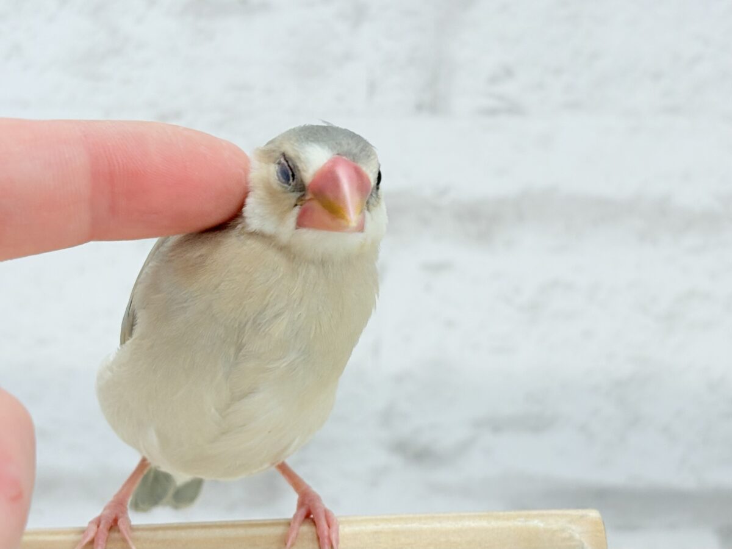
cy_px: 274
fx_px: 1100
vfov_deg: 28.0
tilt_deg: -8.7
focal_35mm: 52
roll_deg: -0.8
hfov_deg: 36.8
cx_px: 366
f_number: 1.6
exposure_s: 1/50
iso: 25
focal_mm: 5.96
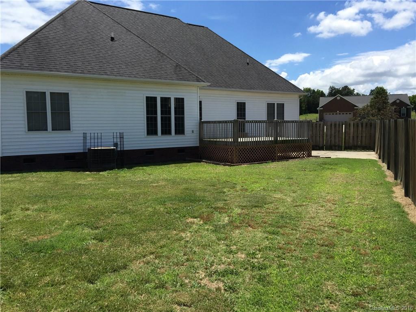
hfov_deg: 61.7
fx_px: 349
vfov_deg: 48.2
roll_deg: +0.2
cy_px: 156
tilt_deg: -4.2
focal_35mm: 29
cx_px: 208
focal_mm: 4.15
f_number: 2.2
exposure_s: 1/2083
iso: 32
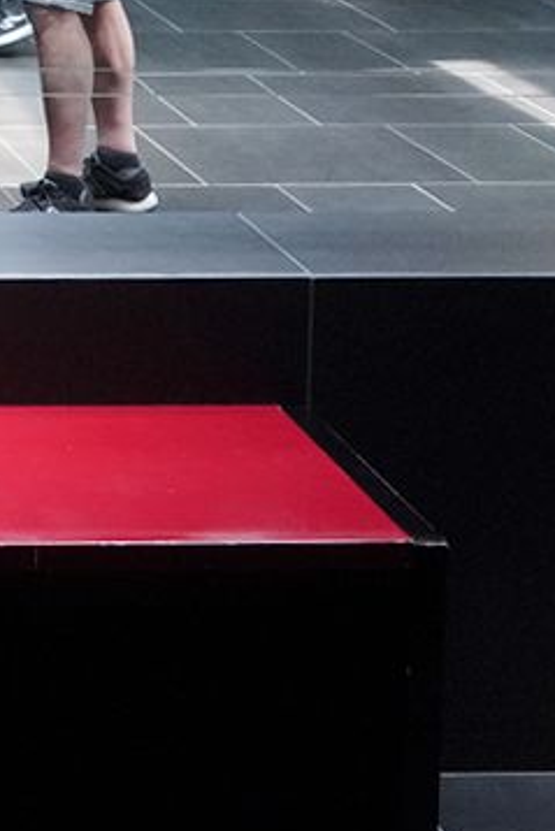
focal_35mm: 134
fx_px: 3096
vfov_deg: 14.4
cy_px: -371
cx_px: -557
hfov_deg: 9.6
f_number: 16
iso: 3200
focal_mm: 24
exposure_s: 1/80
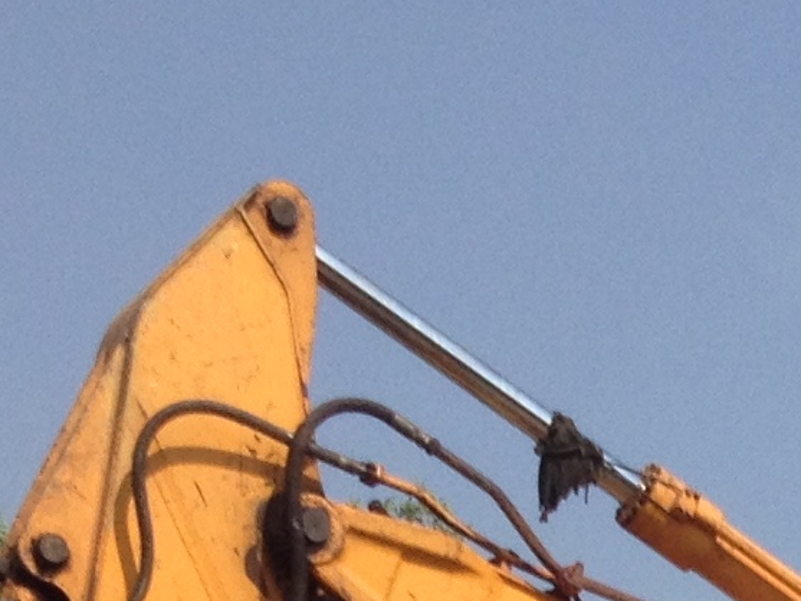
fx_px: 4745
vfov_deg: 6.7
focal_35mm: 205
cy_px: 1685
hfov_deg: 9.4
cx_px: 1159
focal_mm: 4.28
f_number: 2.4
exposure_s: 1/1727
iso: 50
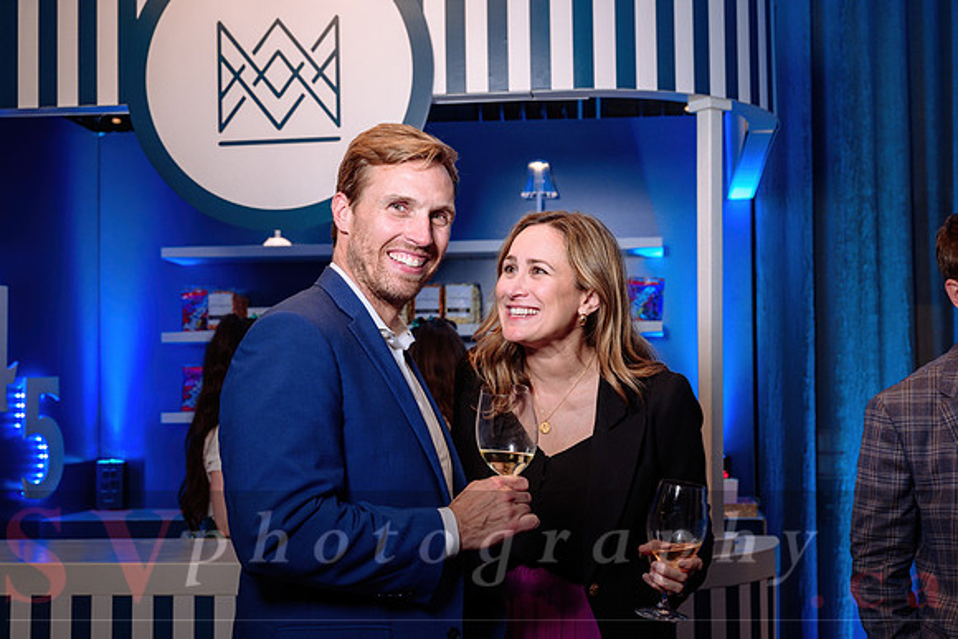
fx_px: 1337
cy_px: 332
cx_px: 520
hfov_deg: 39.4
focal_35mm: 50
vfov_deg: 26.9
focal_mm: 46
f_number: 5
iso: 500
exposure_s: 1/40
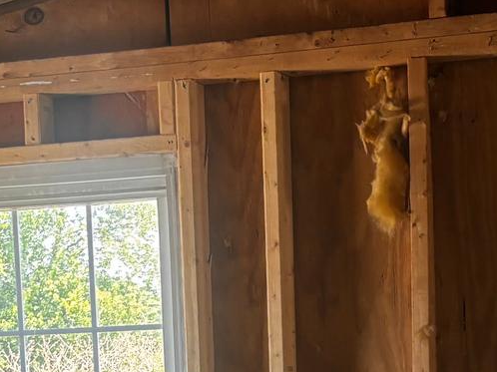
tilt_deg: -4.2
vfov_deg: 13.4
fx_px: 1536
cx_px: 251
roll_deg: +1.3
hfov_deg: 18.4
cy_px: 461
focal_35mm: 107
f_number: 1.6
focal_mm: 5.96
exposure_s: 1/121
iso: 64
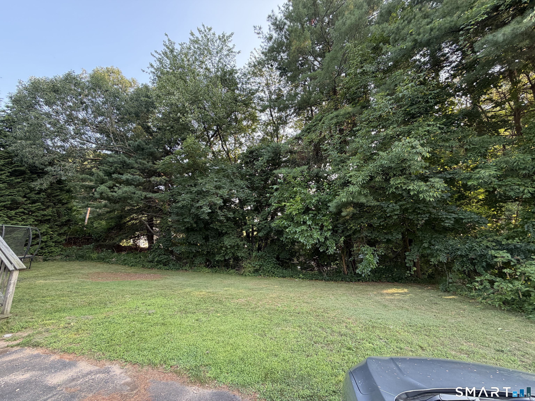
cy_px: 200
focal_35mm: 14
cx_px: 268
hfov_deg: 102.1
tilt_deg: +11.4
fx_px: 216
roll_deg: +0.6
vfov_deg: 85.7
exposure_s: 1/121
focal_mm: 2.22
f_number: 2.2
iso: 80
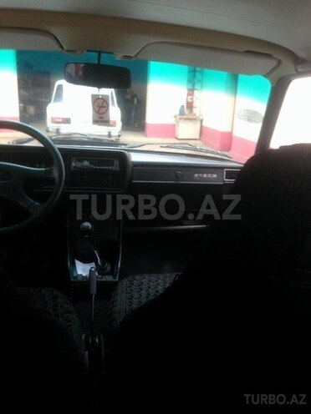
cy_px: 207
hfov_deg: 42.9
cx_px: 156
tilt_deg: -12.1
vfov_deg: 55.4
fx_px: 395
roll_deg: -5.6
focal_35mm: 33
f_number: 2.4
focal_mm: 4.12
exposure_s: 1/20
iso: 100
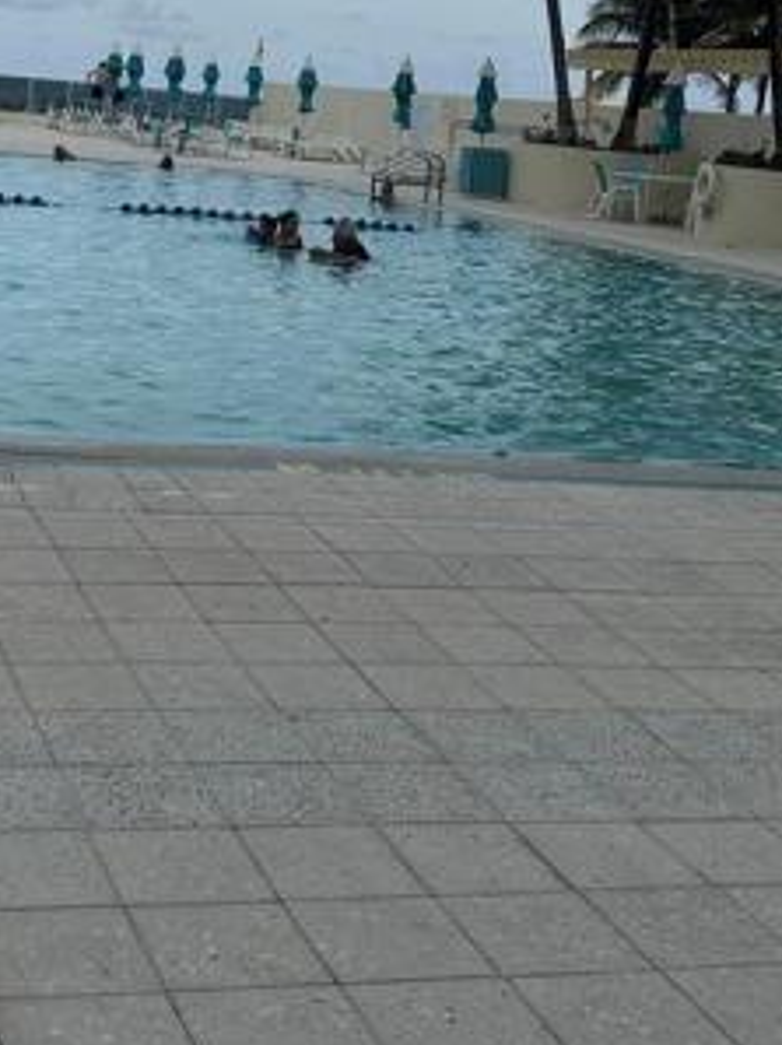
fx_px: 1750
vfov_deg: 31.7
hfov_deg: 24.9
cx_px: 186
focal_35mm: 58
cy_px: 109
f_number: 1.78
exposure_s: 1/4016
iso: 80
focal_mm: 6.86
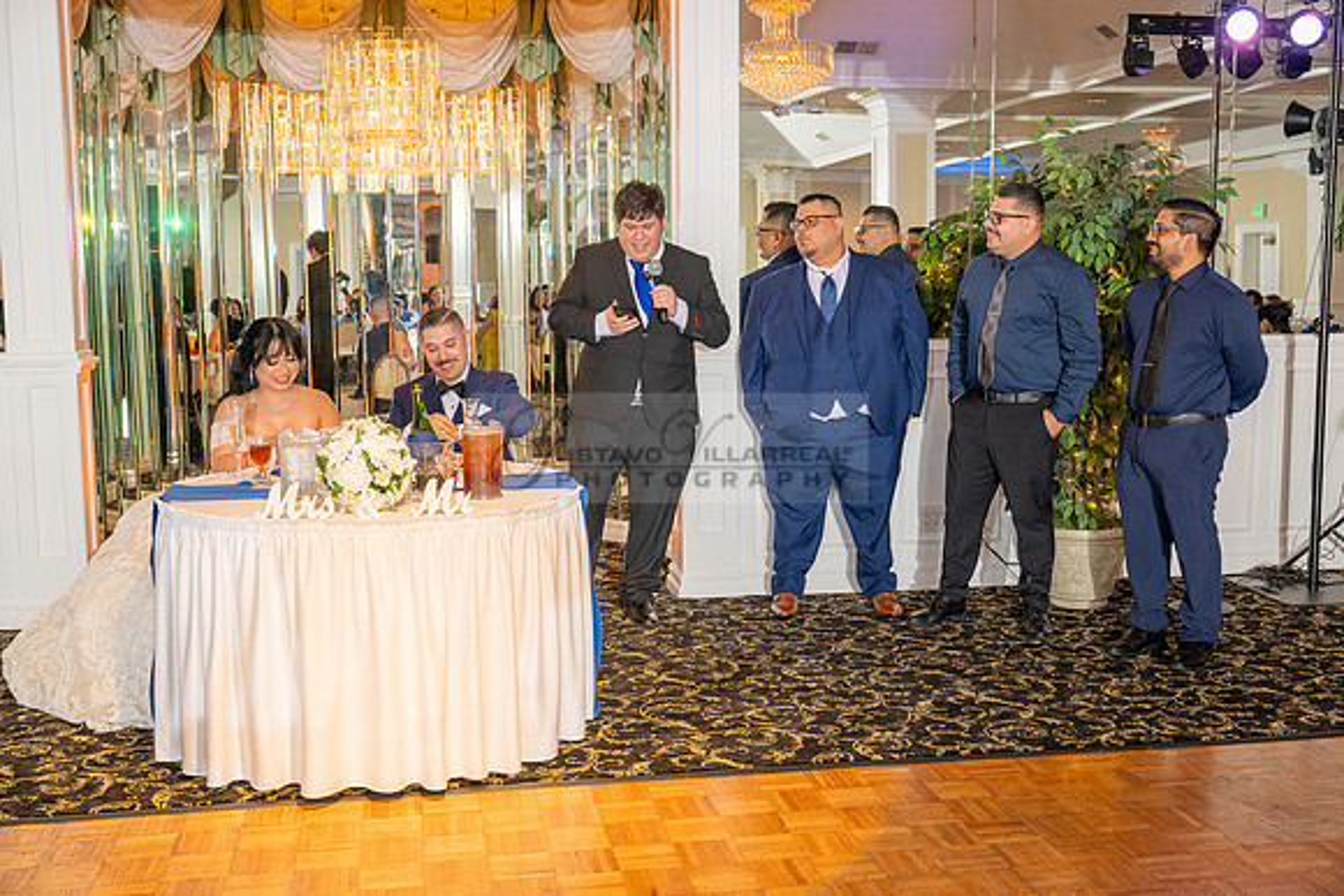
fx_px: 1419
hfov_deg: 50.7
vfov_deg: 35.1
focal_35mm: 38
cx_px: 672
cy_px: 448
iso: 640
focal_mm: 38
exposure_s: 1/160
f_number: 3.2
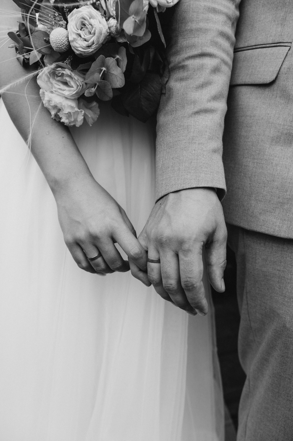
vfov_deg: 65.5
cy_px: 220
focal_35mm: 28
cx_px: 146
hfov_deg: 46.3
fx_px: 342
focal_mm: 28
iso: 400
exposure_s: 1/200
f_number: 4.5
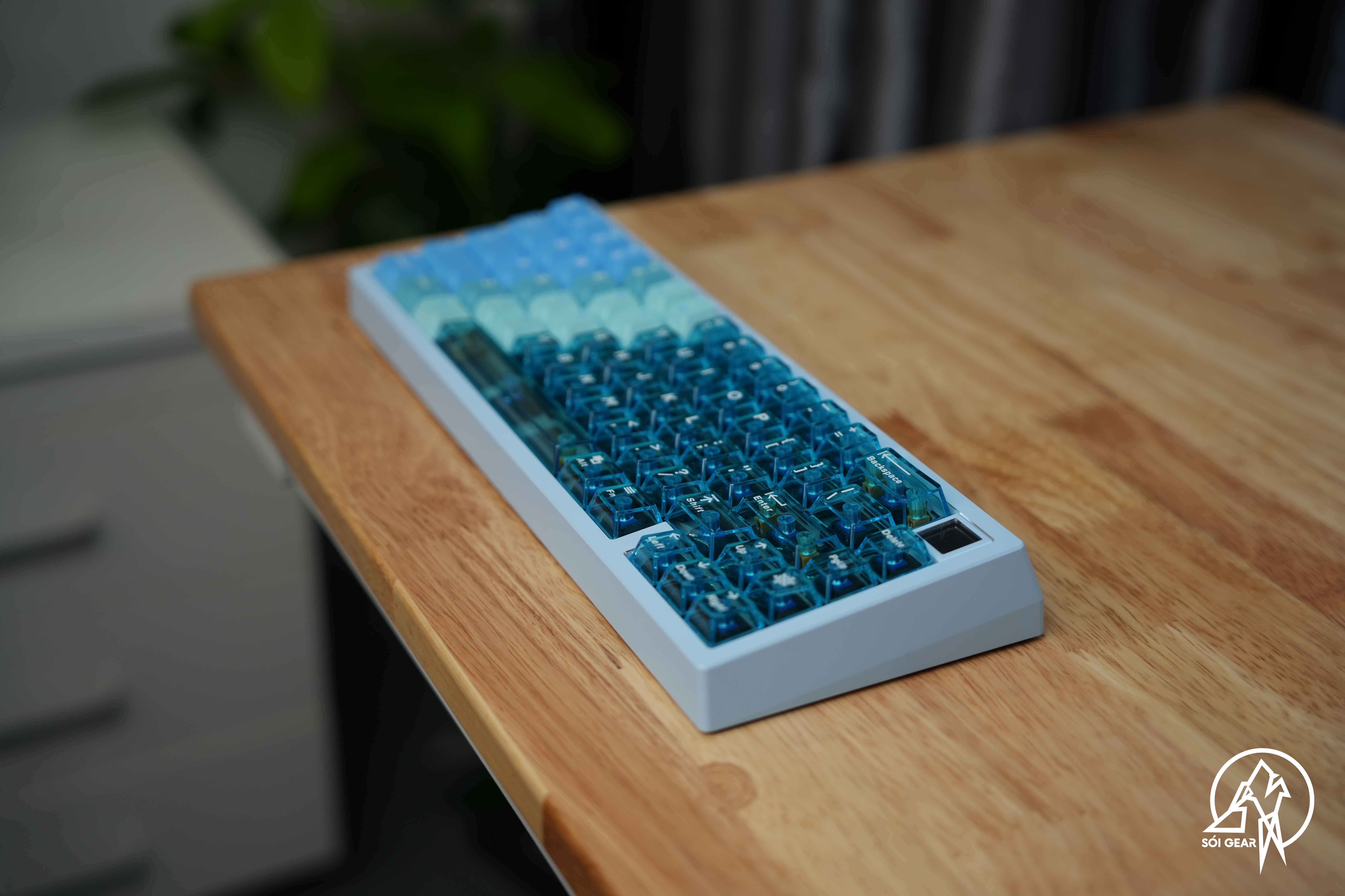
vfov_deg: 26.9
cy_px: 448
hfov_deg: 39.5
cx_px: 672
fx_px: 1875
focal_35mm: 50
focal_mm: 50.2
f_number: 2.8
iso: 200
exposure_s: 1/320
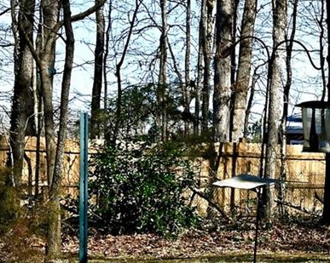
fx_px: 1796
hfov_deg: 10.0
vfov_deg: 8.4
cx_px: 568
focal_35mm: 184
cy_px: 186
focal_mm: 37
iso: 100
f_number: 6.3
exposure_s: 1/320
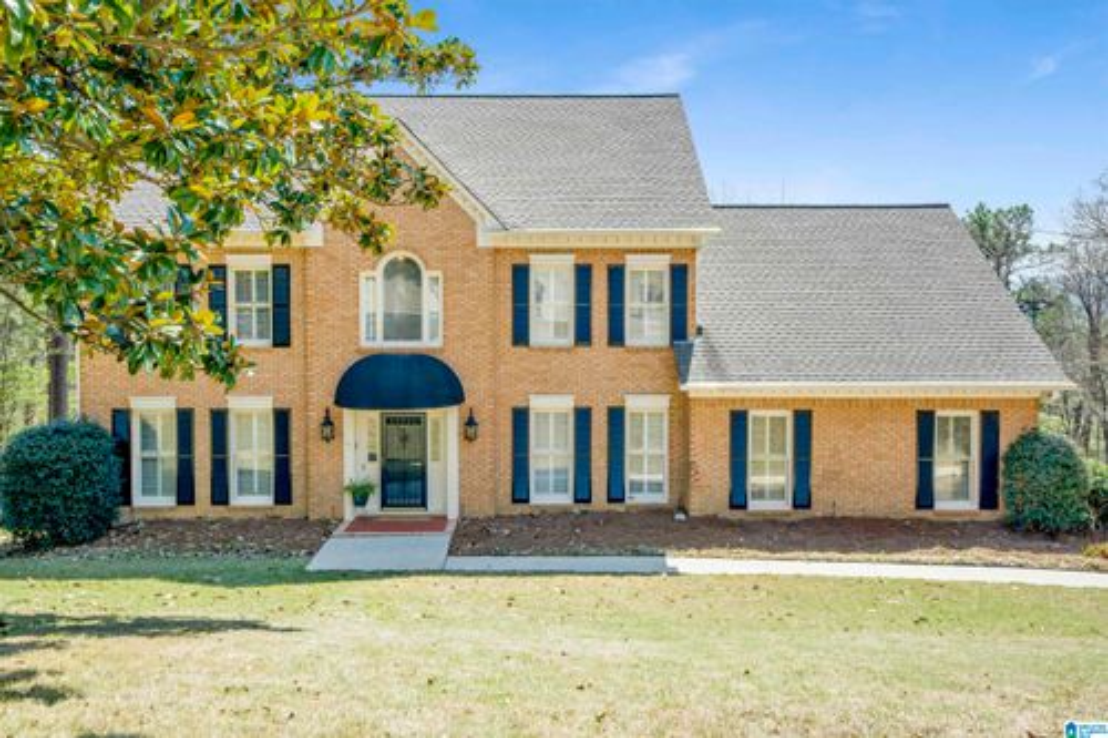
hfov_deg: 61.9
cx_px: 554
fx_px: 923
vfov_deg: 43.6
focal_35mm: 30
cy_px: 369
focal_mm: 30
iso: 320
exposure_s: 1/100
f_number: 14
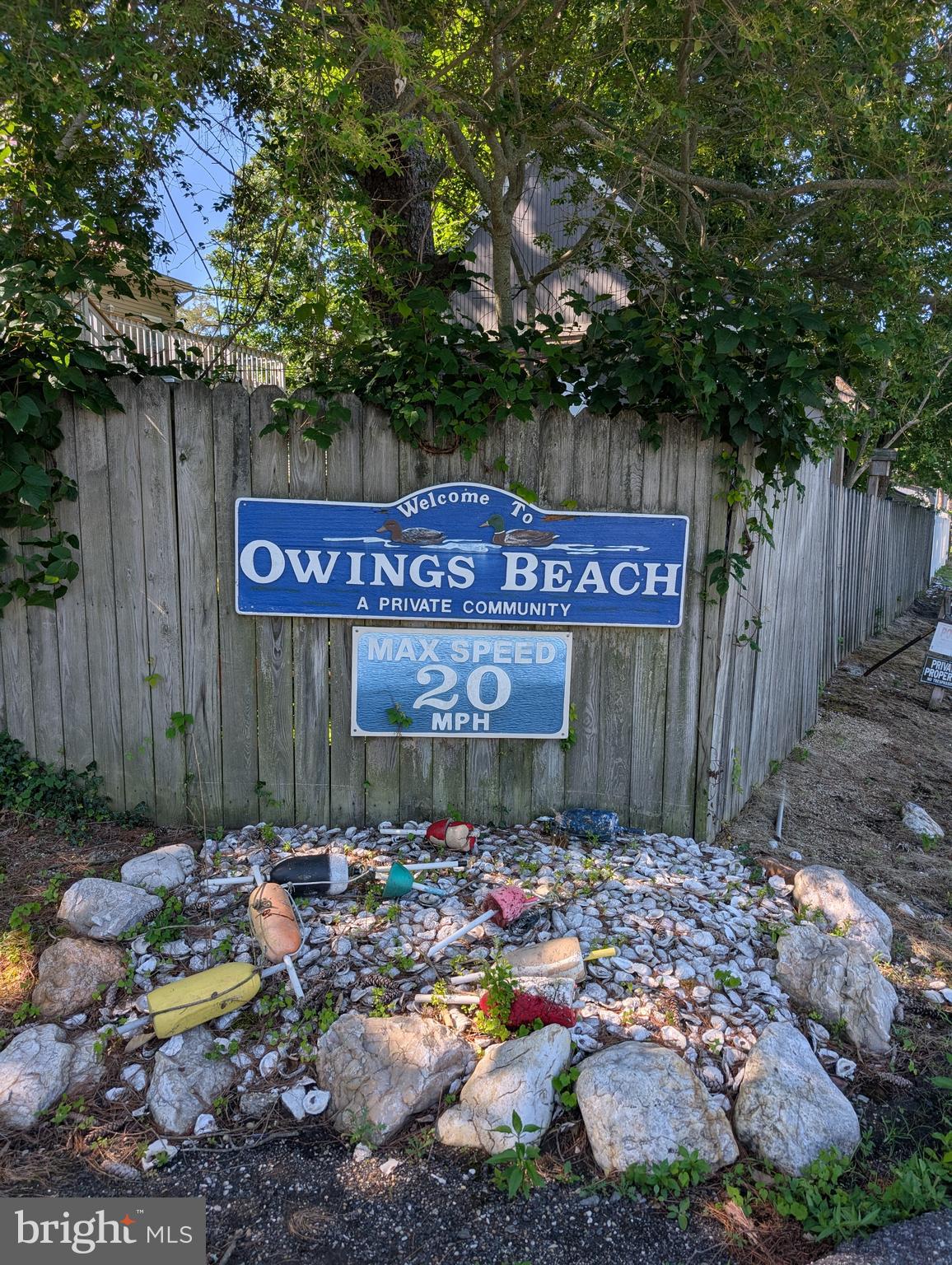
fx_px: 878
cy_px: 632
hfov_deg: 56.9
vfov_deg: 71.5
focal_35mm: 24
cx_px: 476
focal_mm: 6.9
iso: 20
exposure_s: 1/1764
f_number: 1.68
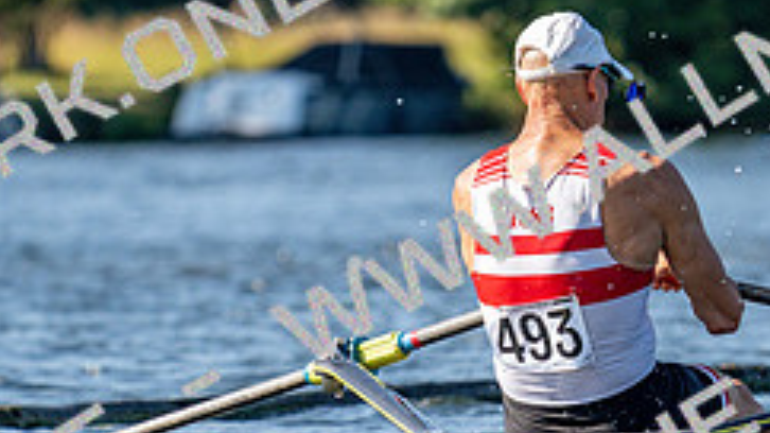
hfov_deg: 2.3
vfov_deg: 1.3
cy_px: 368
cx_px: 665
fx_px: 19004
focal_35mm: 931
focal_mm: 371
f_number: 6.3
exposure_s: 1/1600
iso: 400
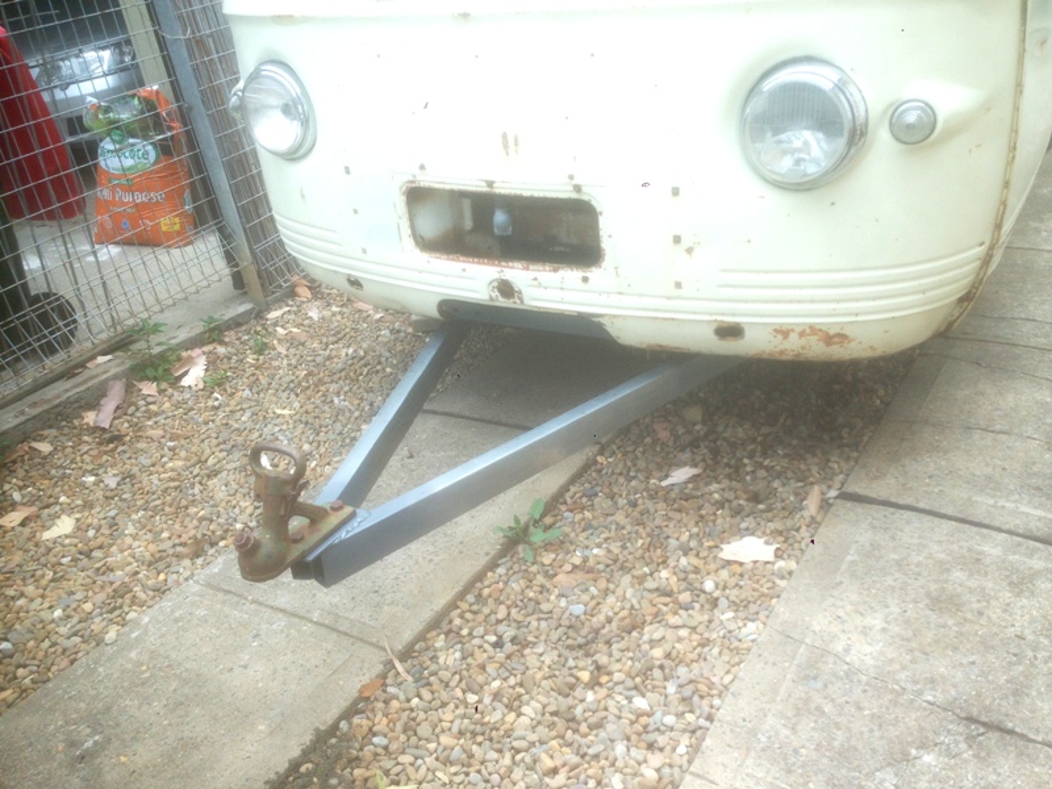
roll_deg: +1.0
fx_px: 1003
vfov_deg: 42.9
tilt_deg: -28.6
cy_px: 394
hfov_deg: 55.4
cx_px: 526
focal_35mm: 33
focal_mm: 4.12
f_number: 2.4
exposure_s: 1/238
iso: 50
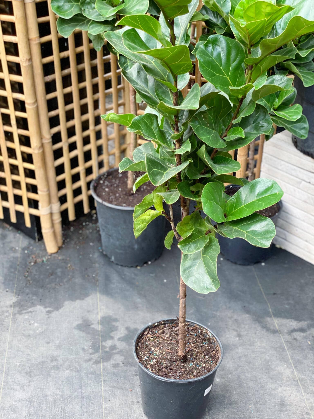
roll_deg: -0.3
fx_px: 629
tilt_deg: -31.9
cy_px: 210
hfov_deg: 28.0
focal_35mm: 52
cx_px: 157
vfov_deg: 36.8
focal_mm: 6
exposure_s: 1/122
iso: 125
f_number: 2
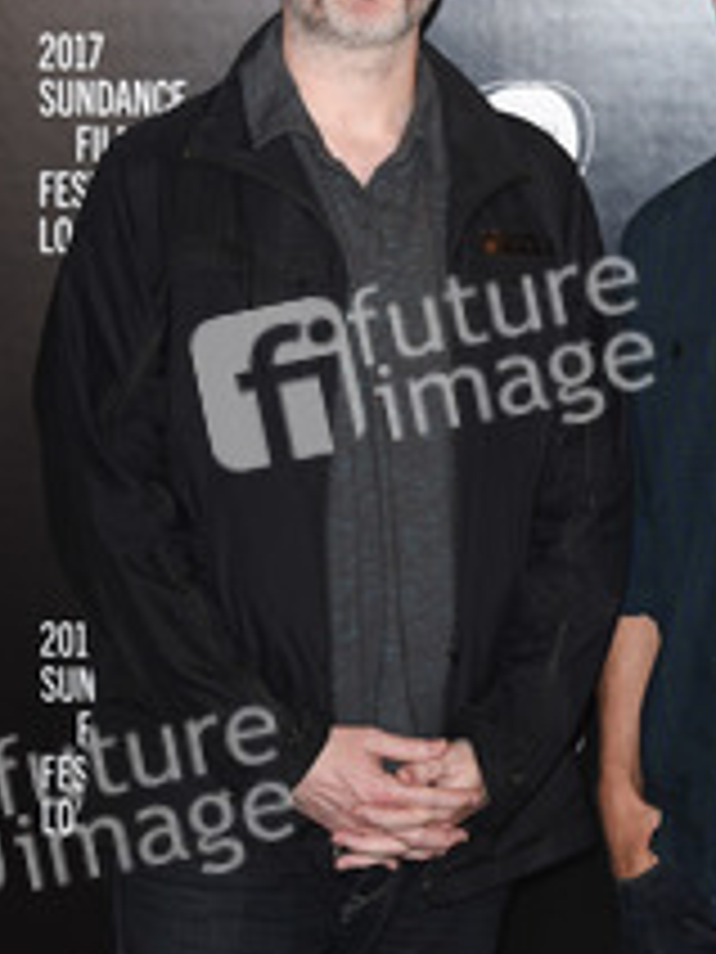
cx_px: 556
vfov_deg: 11.8
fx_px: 4606
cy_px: 590
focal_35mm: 167
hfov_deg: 8.9
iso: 1600
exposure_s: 1/250
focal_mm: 92
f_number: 4
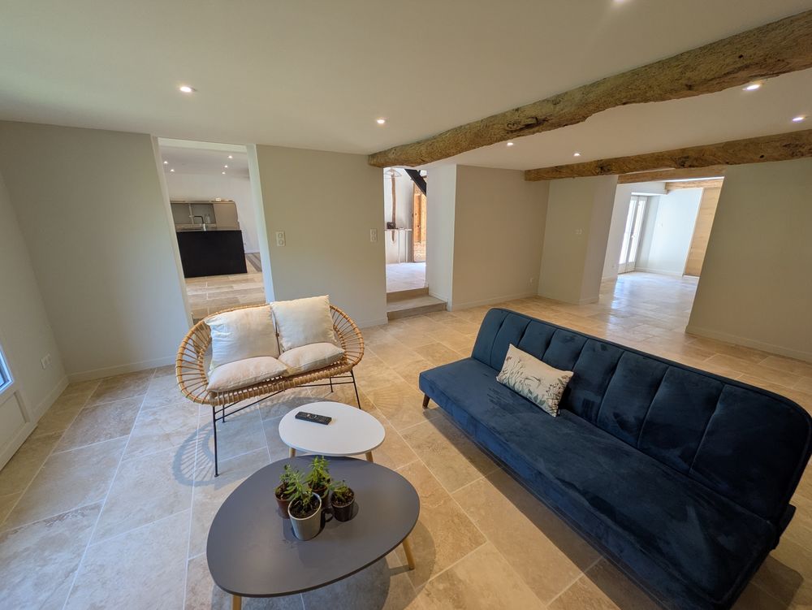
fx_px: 329
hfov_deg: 102.0
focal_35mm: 14
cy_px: 305
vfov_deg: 85.7
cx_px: 406
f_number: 2.2
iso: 95
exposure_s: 1/100
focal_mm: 1.83
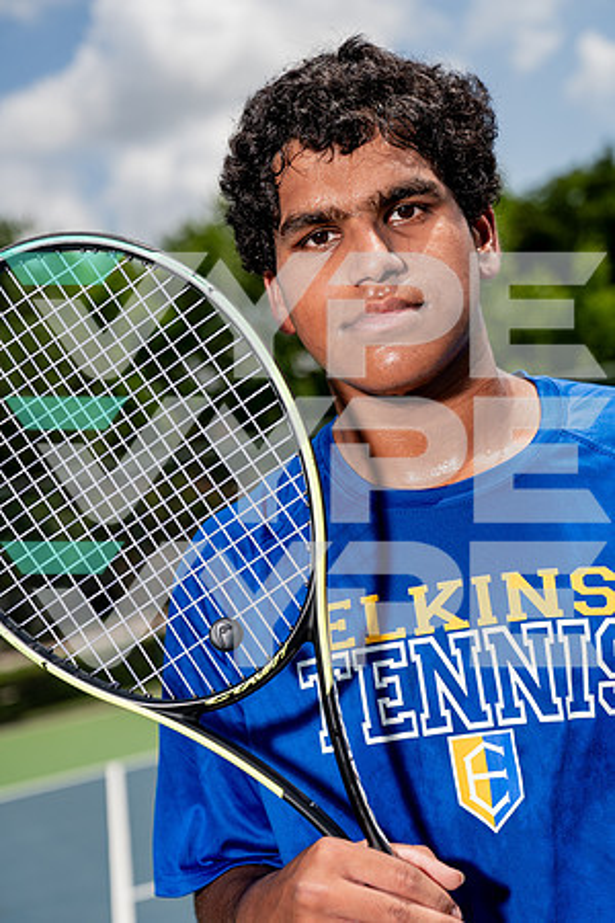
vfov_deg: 33.4
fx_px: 1537
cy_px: 462
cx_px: 308
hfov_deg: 22.6
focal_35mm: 60
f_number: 4
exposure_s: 1/1600
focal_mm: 60
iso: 100
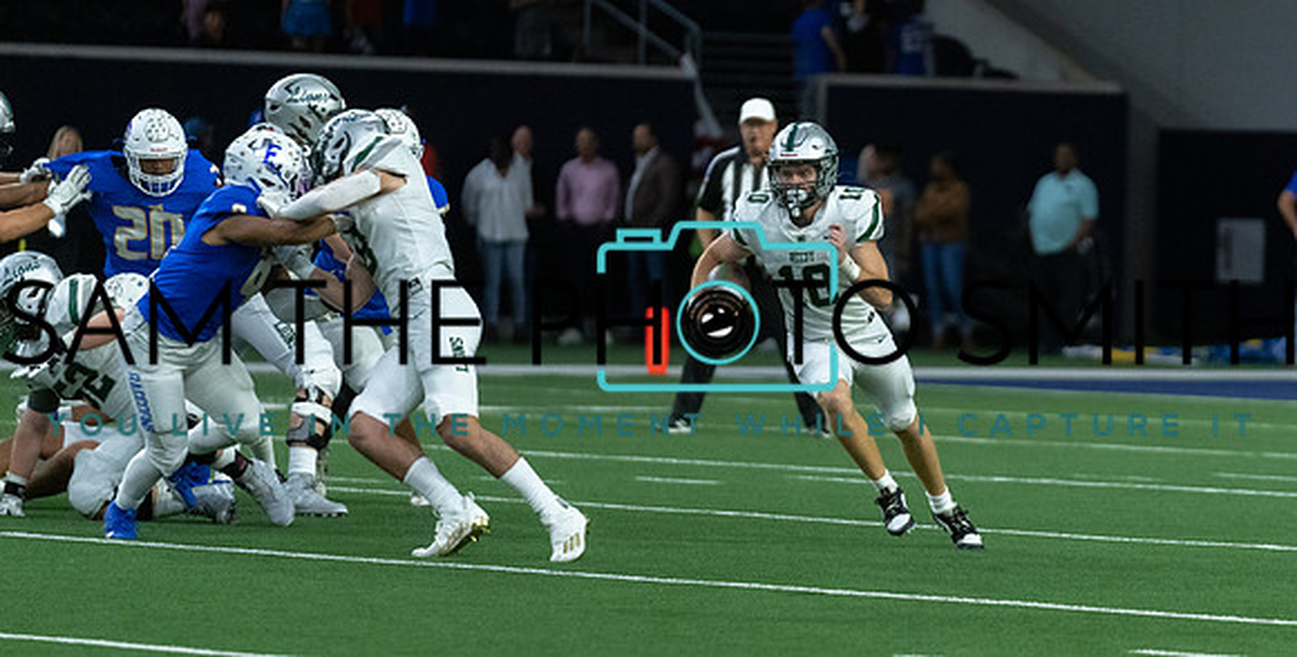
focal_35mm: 292
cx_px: 877
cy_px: 301
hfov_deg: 7.5
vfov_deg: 3.8
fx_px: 9825
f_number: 2.8
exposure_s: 1/1250
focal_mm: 200
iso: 4000
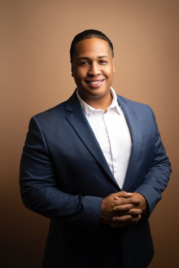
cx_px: 90
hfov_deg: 27.0
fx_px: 373
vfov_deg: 39.6
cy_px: 134
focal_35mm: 50
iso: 80
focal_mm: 50
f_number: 1.8
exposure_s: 1/125
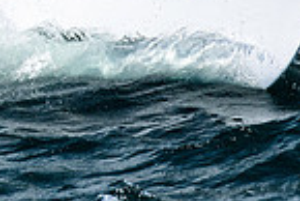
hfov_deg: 1.0
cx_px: -211
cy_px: -161
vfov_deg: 0.7
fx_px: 17534
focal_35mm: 2102
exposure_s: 1/4000
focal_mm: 350
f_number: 5
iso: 400
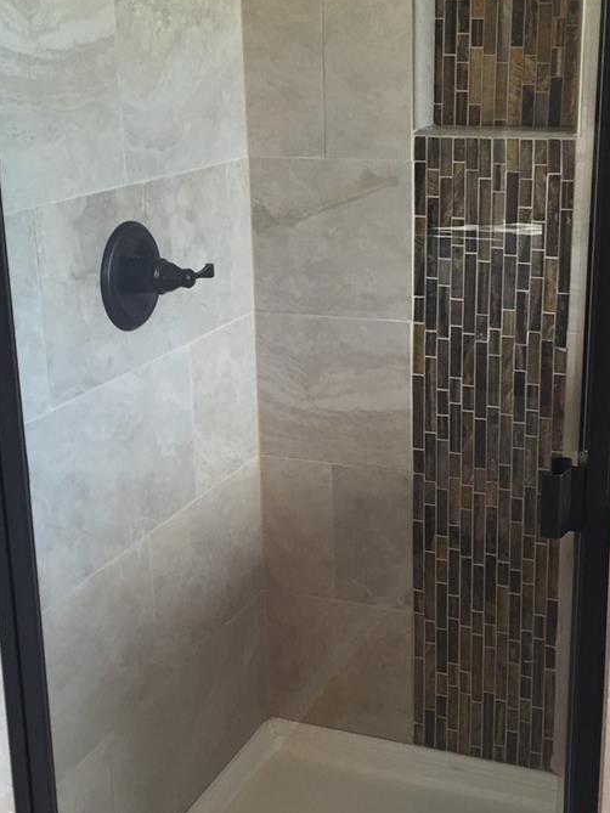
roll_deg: +1.3
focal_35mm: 52
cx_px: 350
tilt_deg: -16.9
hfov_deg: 28.0
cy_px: 402
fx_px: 1221
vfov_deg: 36.8
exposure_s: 1/40
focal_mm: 4.15
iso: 32
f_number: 2.2
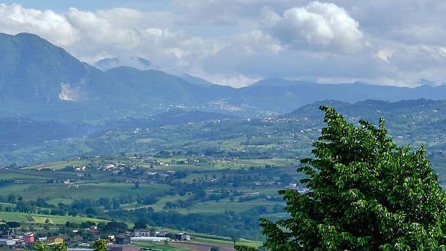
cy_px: 12
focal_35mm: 198
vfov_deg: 6.1
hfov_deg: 10.8
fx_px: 2342
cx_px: 19
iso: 160
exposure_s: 1/125
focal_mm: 35
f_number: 16
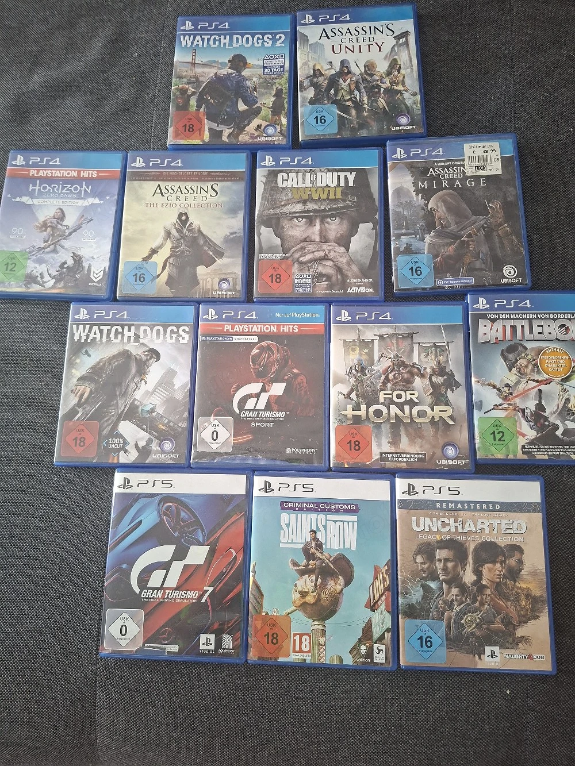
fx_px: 509
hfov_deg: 58.9
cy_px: 383
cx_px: 288
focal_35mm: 23
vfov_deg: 73.9
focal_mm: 5.54
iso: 250
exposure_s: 1/33
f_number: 1.8
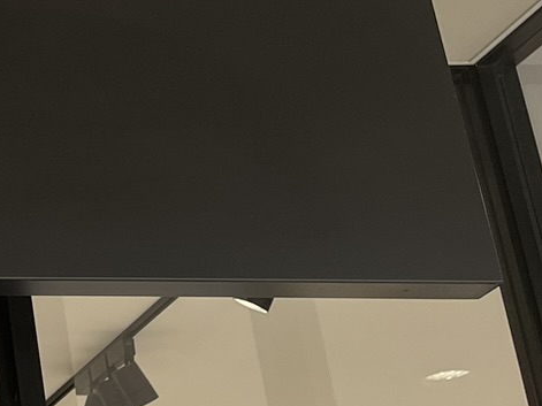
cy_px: 18
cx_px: -559
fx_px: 1769
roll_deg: -1.2
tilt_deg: +24.5
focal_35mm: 113
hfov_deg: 14.4
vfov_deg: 13.0
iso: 64
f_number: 1.6
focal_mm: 5.1
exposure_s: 1/122
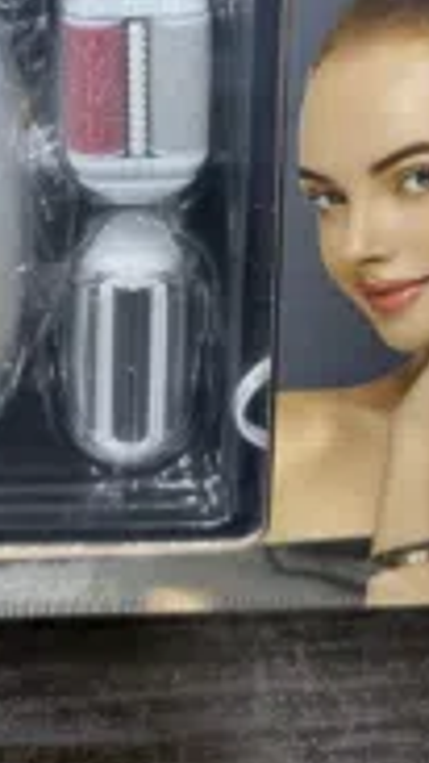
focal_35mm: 57
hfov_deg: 20.9
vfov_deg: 33.9
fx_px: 1152
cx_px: 112
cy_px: 29
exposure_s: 1/93
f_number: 1.78
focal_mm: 6.86
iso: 250
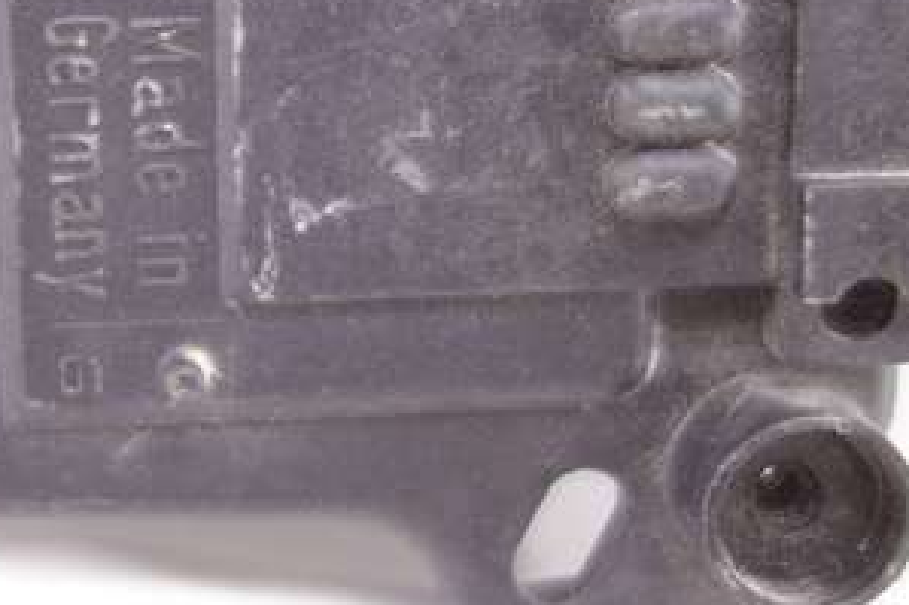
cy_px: 52
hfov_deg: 27.4
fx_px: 1817
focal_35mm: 72
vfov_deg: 18.6
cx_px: 152
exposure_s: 1/40
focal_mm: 10.4
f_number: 1.8
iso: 125
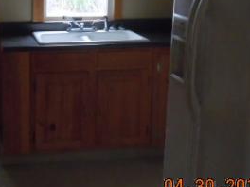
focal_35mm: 66
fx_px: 477
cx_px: 81
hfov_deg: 29.2
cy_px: 27
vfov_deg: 21.9
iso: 800
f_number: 3.5
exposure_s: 1/125
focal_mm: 5.4
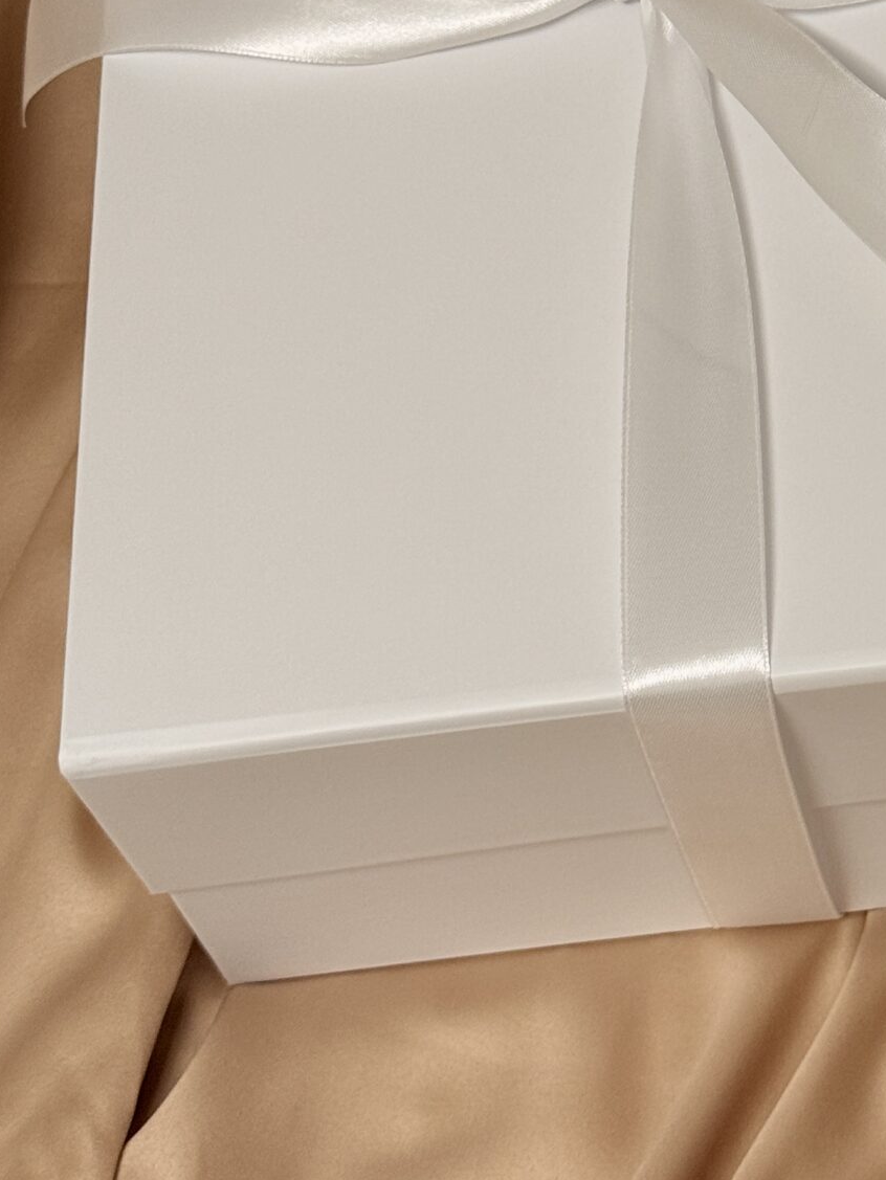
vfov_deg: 17.8
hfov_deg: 13.3
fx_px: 3718
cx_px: 981
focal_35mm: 109
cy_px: 159
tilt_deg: -51.5
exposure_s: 1/50
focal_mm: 6.76
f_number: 1.78
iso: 64
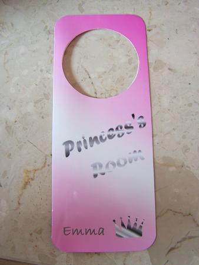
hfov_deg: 37.8
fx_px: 291
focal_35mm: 38
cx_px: 100
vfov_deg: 49.0
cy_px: 132
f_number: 2.8
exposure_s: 1/45
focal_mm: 6.3
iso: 80
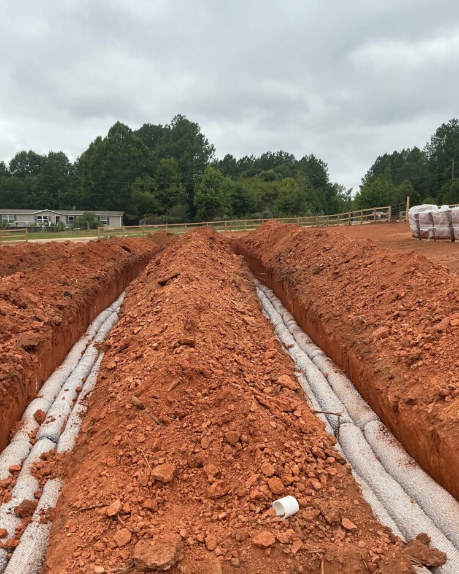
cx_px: 225
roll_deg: -0.1
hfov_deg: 47.1
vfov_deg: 57.2
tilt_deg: -6.7
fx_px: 526
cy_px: 300
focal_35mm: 31
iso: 25
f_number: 1.8
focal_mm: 3
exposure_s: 1/482
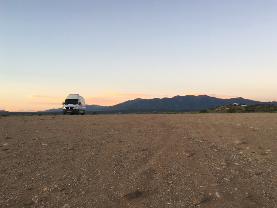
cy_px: 109
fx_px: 264
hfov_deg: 55.3
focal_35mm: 33
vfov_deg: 42.9
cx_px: 149
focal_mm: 4.15
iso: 32
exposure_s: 1/60
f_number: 2.2
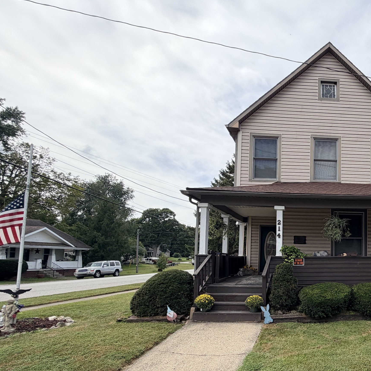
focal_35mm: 22
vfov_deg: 68.2
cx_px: 324
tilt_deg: +4.1
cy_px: 239
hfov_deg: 60.5
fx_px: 267
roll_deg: -0.3
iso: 25
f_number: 2.2
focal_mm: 2.22
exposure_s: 1/809
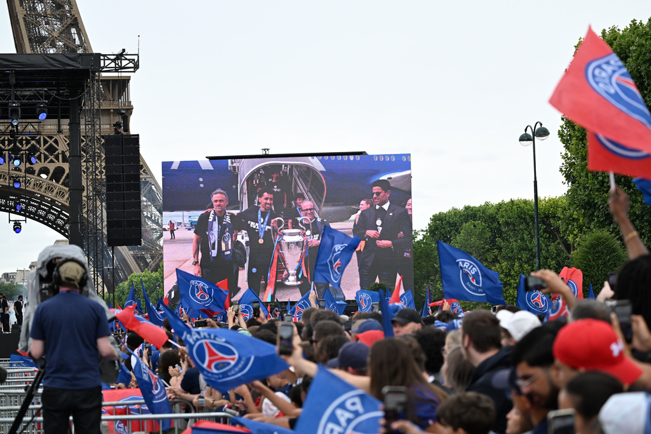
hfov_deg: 20.4
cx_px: 326
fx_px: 1808
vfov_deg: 13.7
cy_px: 217
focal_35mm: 100
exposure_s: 1/1000
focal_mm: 100
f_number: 5
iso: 800
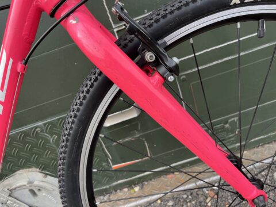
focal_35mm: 26
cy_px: 104
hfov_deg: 67.3
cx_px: 138
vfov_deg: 53.1
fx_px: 207
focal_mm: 5.1
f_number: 1.6
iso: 50
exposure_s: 1/299
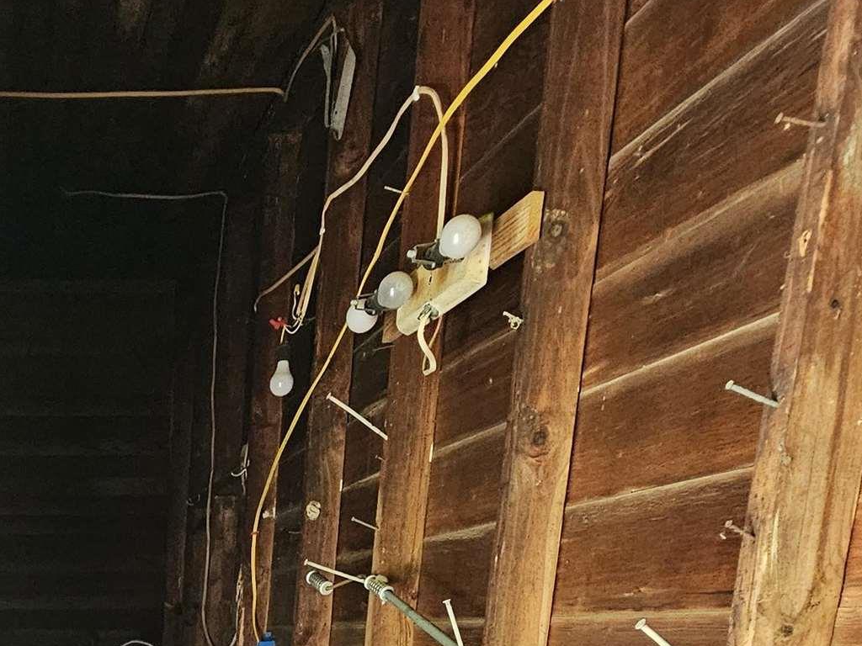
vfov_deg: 27.6
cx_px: -55
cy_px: 924
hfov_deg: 40.1
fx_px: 971
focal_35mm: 39
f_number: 2.2
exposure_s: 1/40
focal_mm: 2.2
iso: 320
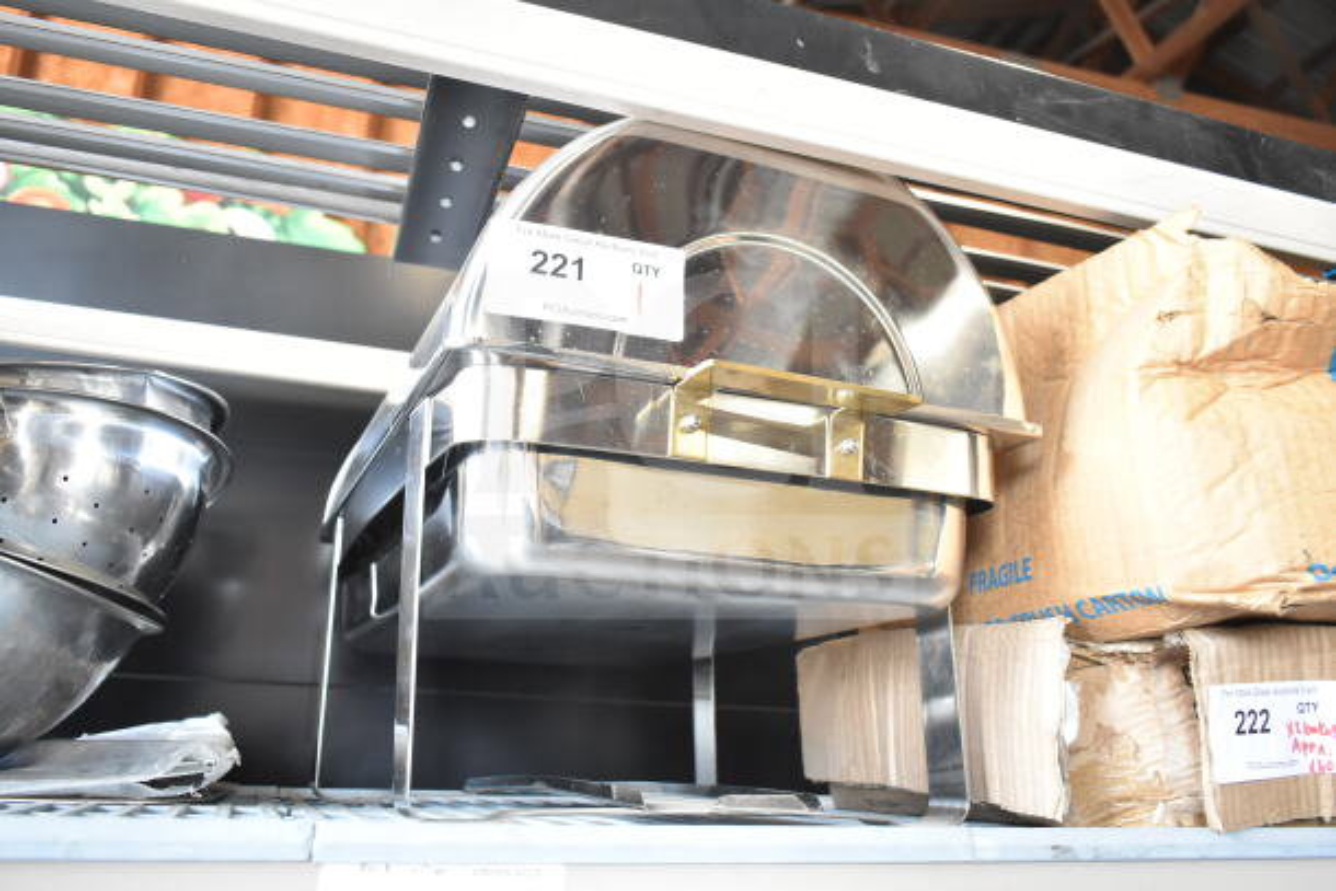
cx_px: 668
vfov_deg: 41.7
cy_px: 446
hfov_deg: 59.5
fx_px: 1169
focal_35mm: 32
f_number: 4.5
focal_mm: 21
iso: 1600
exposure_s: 1/80
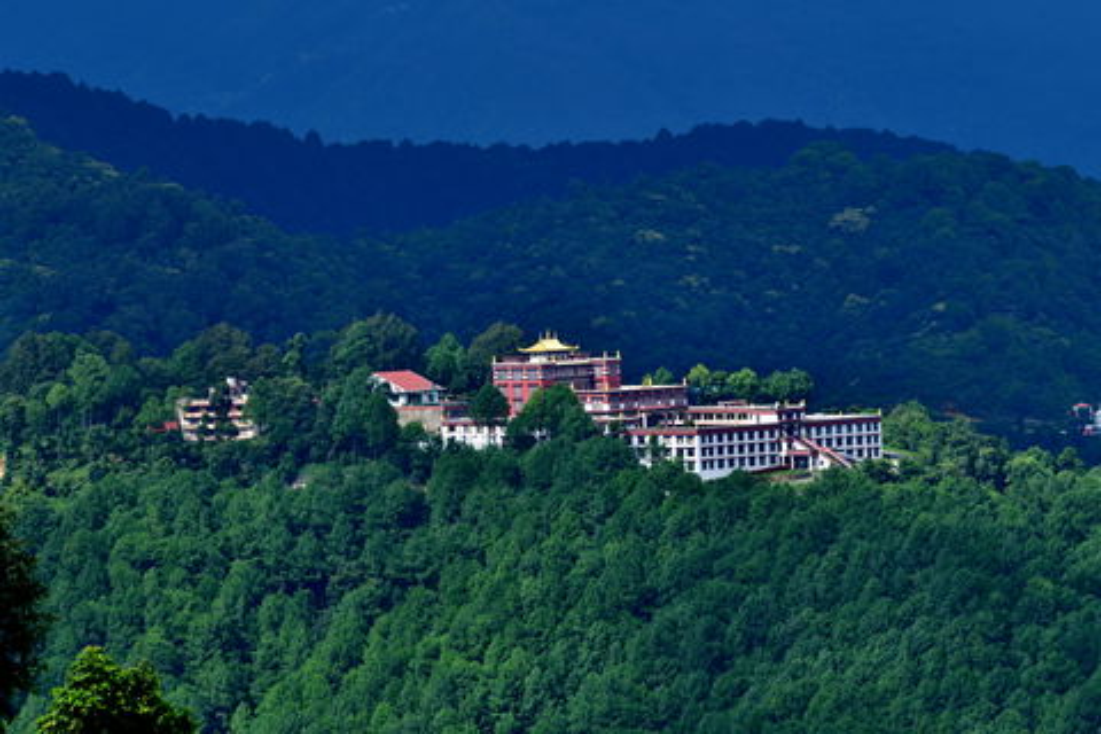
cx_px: 550
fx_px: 10398
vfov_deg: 4.0
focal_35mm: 340
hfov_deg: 6.1
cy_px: 367
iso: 200
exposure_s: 1/400
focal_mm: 340
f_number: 11
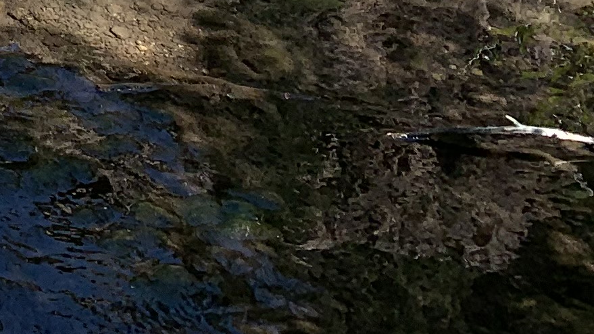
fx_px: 2047
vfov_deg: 8.0
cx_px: -616
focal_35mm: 130
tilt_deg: -12.6
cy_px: -682
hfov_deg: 13.8
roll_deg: -0.1
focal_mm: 4.25
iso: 25
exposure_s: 1/620
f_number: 1.8
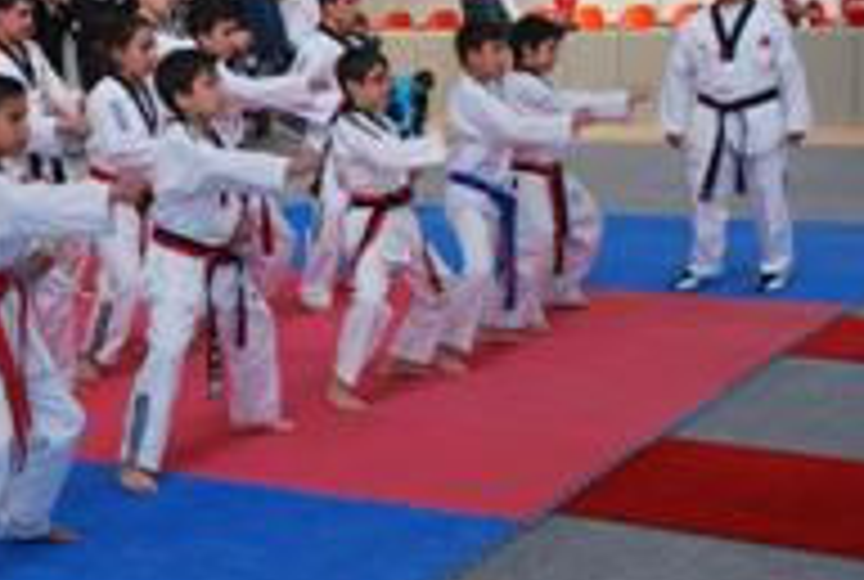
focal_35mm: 77
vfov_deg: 17.7
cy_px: 139
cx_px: -94
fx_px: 1852
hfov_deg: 24.4
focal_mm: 22
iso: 320
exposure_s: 1/80
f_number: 4.5
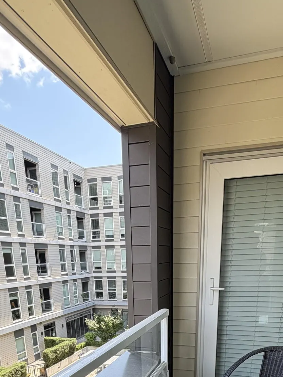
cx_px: 147
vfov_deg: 52.3
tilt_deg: -17.4
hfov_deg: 48.2
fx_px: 316
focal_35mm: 29
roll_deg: +0.3
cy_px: 356
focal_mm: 2.22
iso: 40
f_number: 2.2
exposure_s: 1/194
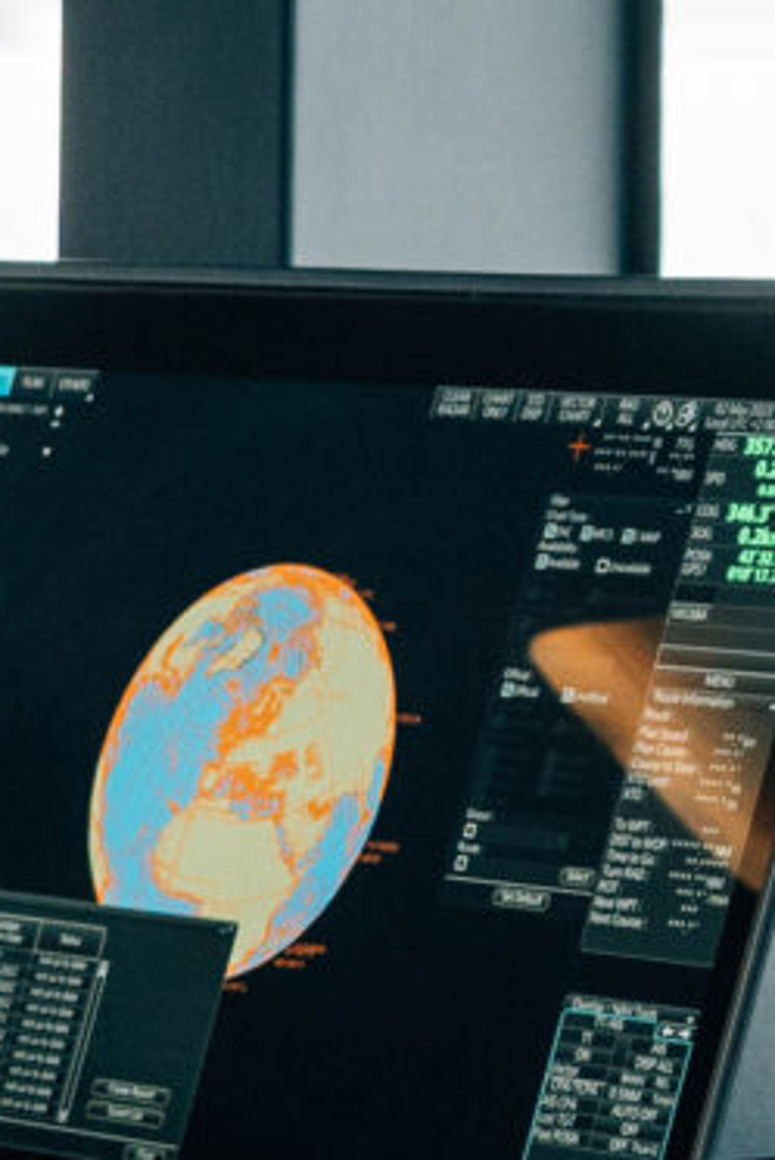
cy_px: 830
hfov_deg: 5.7
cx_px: -482
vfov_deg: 8.6
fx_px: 7710
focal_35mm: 239
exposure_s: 1/200
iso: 400
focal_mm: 35
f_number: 2.8
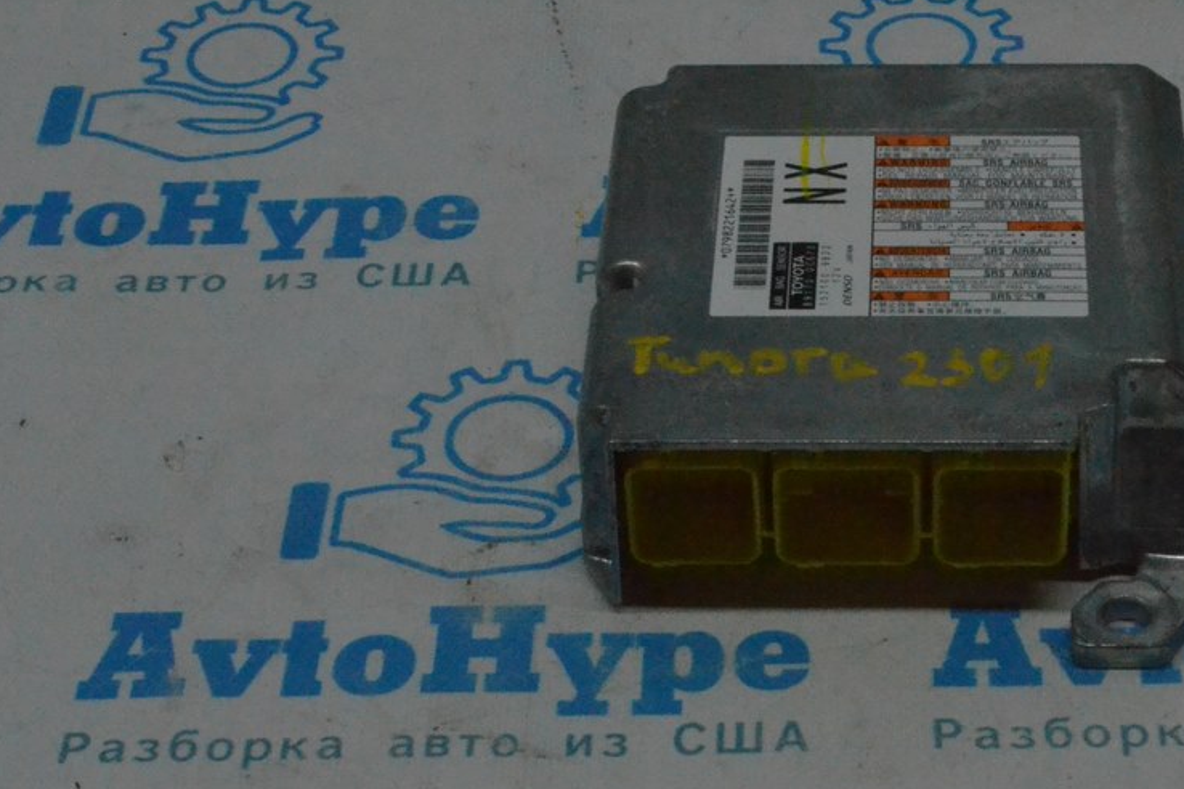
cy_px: 349
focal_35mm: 94
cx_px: 815
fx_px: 3081
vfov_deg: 14.6
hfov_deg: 21.6
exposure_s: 1/160
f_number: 29
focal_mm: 45
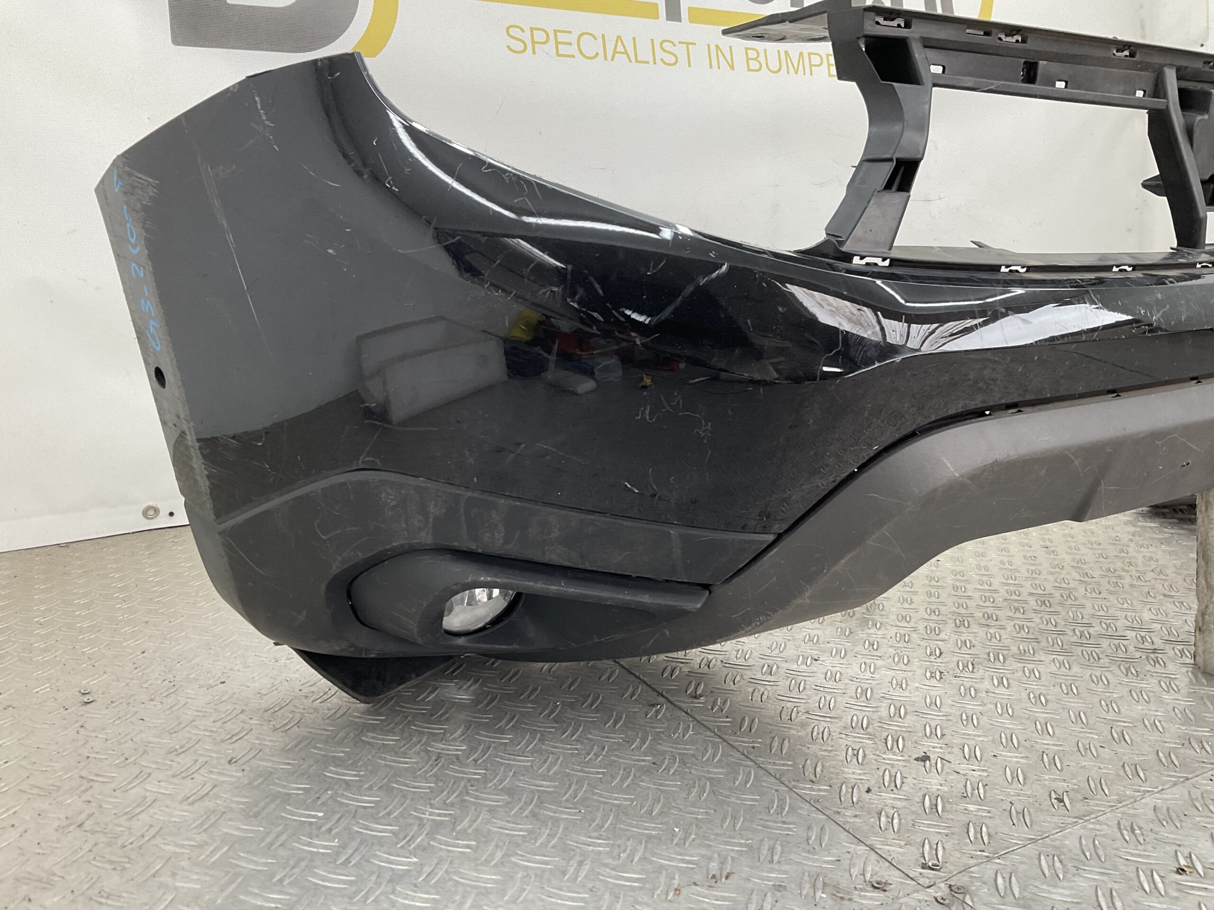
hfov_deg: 61.7
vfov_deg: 48.2
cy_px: 455
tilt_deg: -13.8
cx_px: 607
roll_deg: -2.4
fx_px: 1017
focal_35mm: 29
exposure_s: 1/120
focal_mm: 3
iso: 50
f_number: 1.8
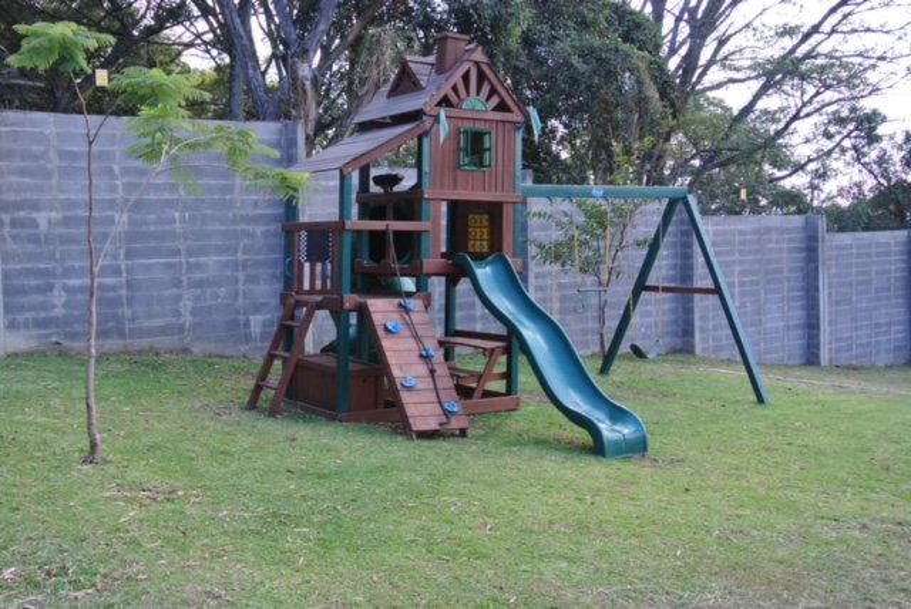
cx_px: 456
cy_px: 304
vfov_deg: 33.5
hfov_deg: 48.4
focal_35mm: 40
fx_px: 1013
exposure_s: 1/125
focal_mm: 15.1
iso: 100
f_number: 4.2
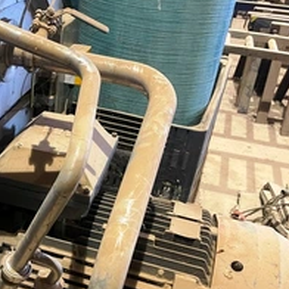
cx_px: 22
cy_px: 187
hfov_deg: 33.9
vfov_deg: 35.8
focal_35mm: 47
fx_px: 444
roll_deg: -2.2
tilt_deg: -32.9
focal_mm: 5.1
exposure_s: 1/45
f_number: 1.6
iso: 500
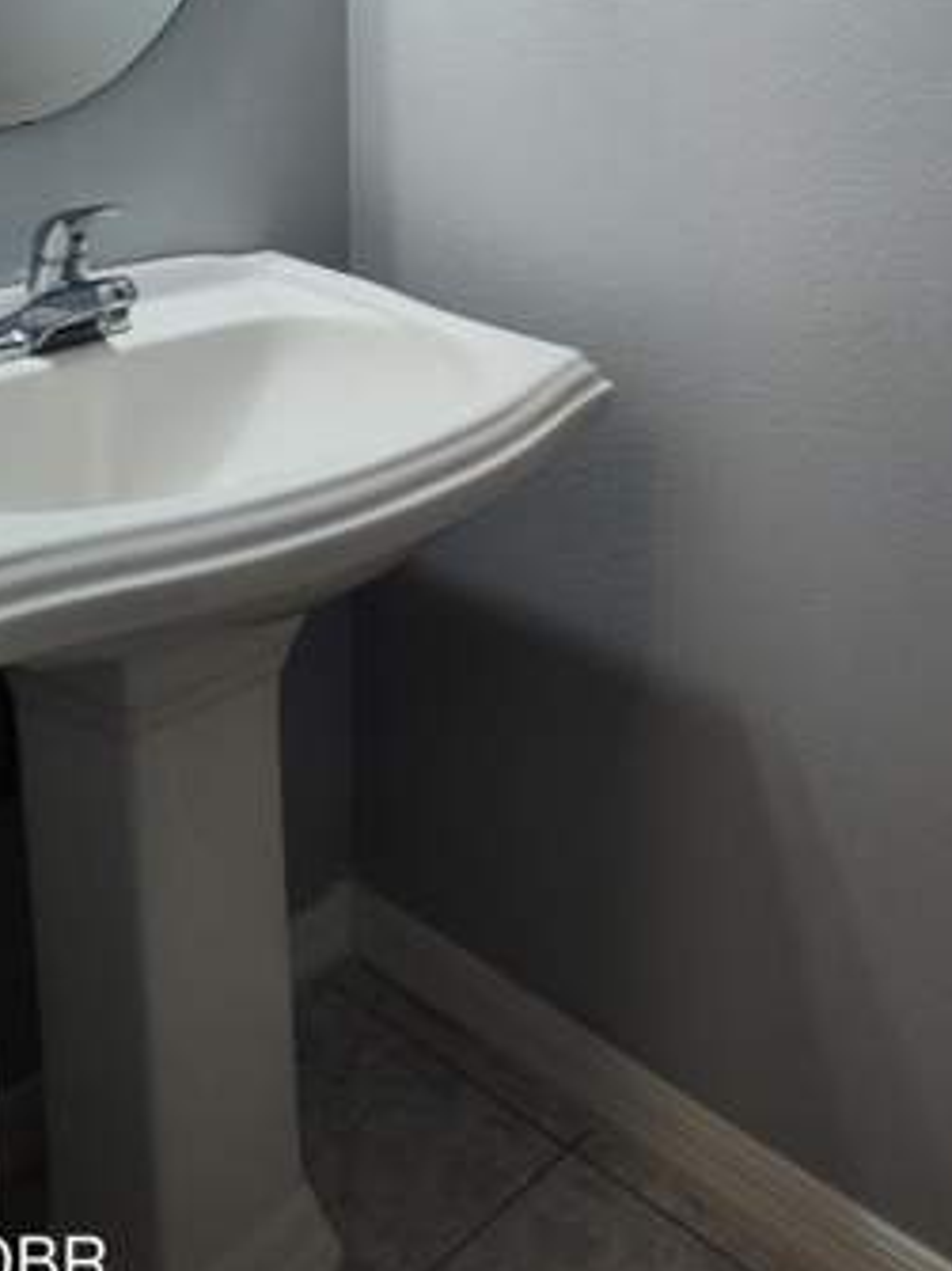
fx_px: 1614
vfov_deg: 40.2
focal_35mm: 44
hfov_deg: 32.5
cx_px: 649
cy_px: 159
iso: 888
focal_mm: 5.56
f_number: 1.8
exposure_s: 1/120
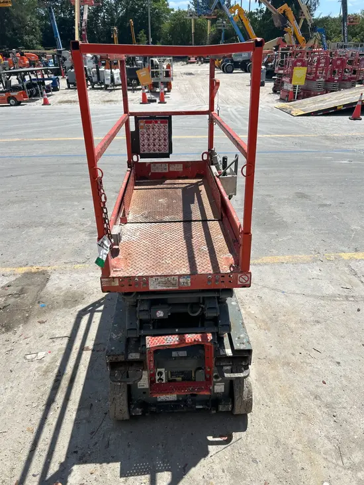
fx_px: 364
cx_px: 182
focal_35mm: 26
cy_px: 242
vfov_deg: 67.3
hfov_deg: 53.1
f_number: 1.5
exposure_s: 1/5587
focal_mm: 5.7
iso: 50
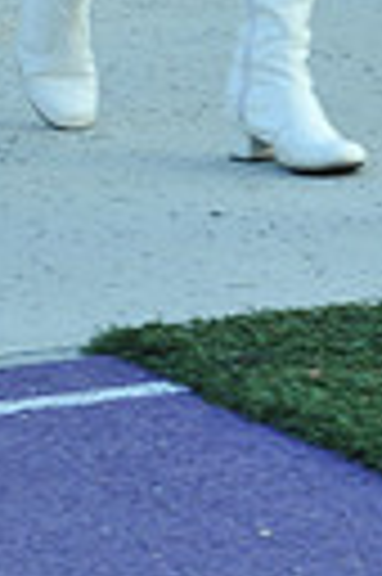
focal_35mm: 452
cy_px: -549
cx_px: 638
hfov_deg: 3.0
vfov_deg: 4.5
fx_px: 7213
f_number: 8
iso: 400
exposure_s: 1/125
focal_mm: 100
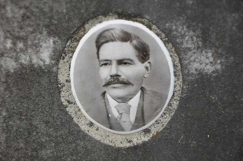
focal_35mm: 128
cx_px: 122
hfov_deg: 16.1
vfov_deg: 10.7
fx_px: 859
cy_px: 80
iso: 800
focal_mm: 85
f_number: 5.6
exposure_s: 1/40
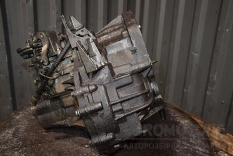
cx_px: 116
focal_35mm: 36
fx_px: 233
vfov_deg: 36.9
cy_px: 78
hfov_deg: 53.1
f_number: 5
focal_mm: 24
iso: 800
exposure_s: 1/60
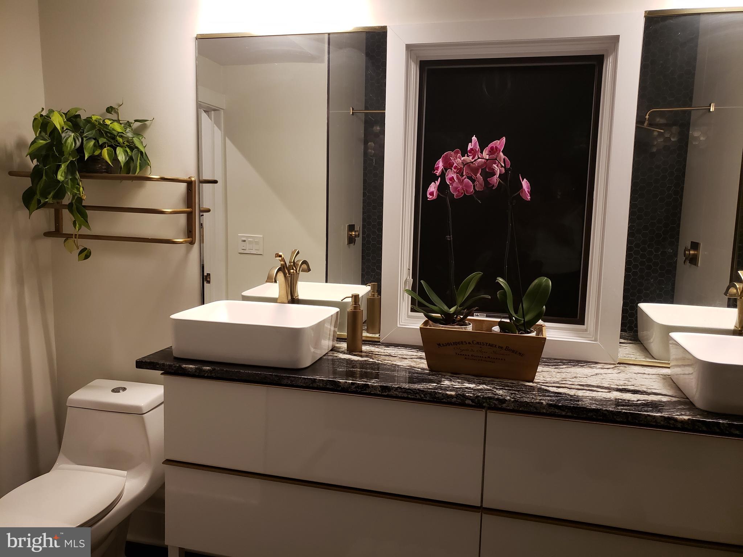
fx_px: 558
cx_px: 372
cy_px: 278
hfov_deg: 67.3
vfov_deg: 53.1
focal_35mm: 26
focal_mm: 4.3
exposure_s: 1/60
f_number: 1.5
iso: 320
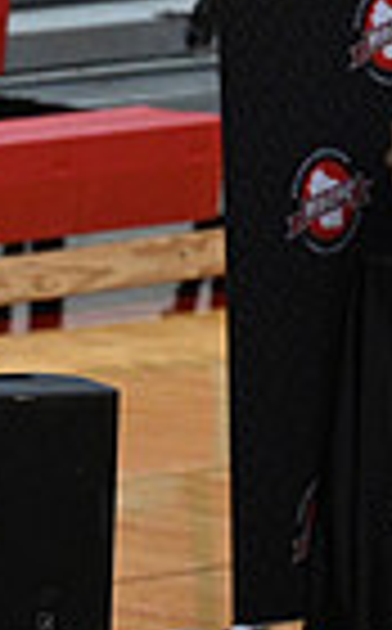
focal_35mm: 847
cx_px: -779
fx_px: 14538
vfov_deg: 2.5
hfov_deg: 1.5
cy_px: 403
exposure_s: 1/320
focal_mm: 200
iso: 4000
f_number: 4
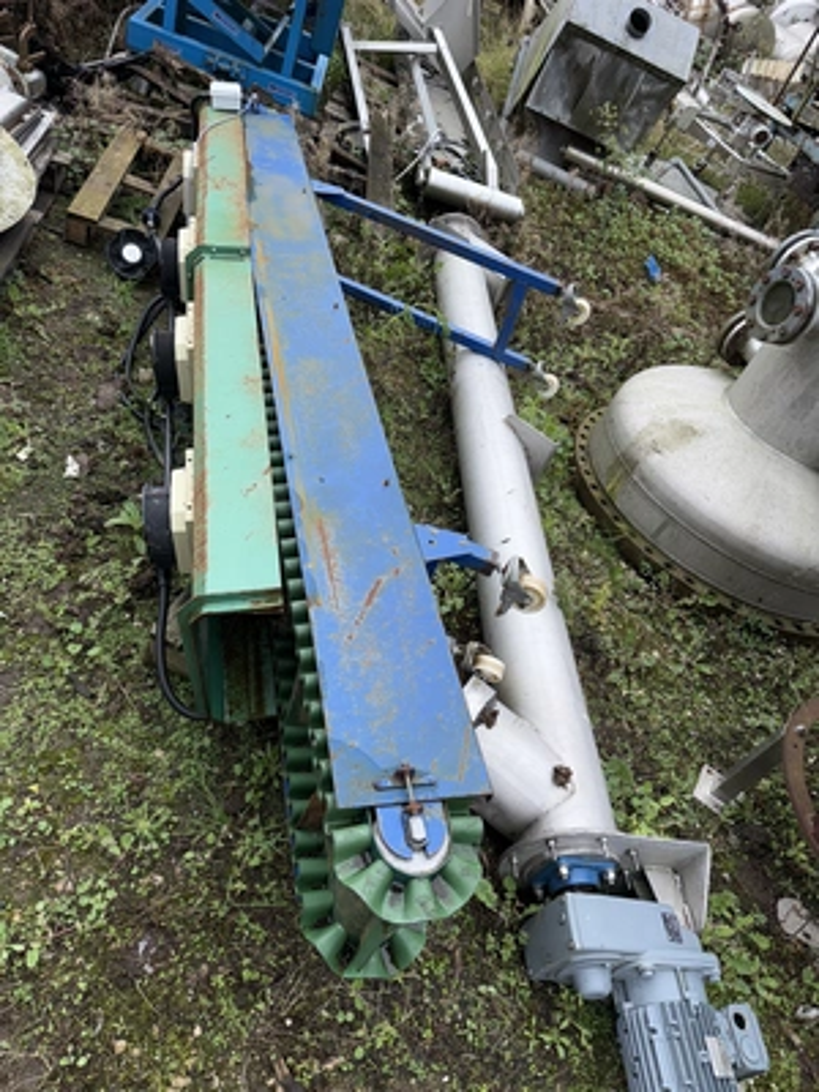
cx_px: 410
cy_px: 546
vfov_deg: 71.6
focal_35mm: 24
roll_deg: -23.0
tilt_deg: -41.2
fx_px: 757
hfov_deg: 56.8
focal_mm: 6.76
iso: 50
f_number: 1.78
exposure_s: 1/535
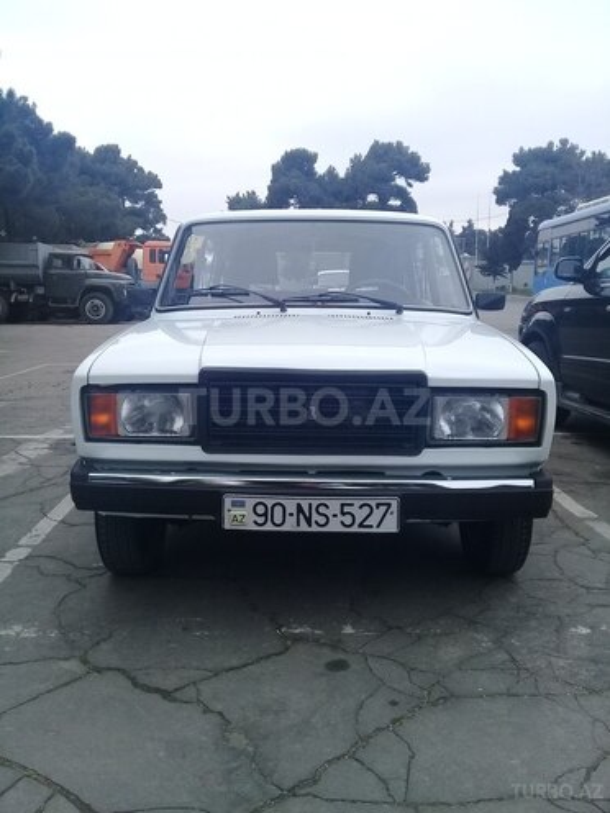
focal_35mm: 31
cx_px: 305
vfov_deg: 58.4
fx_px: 728
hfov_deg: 45.4
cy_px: 406
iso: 50
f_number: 2.2
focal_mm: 3.3
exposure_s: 1/219
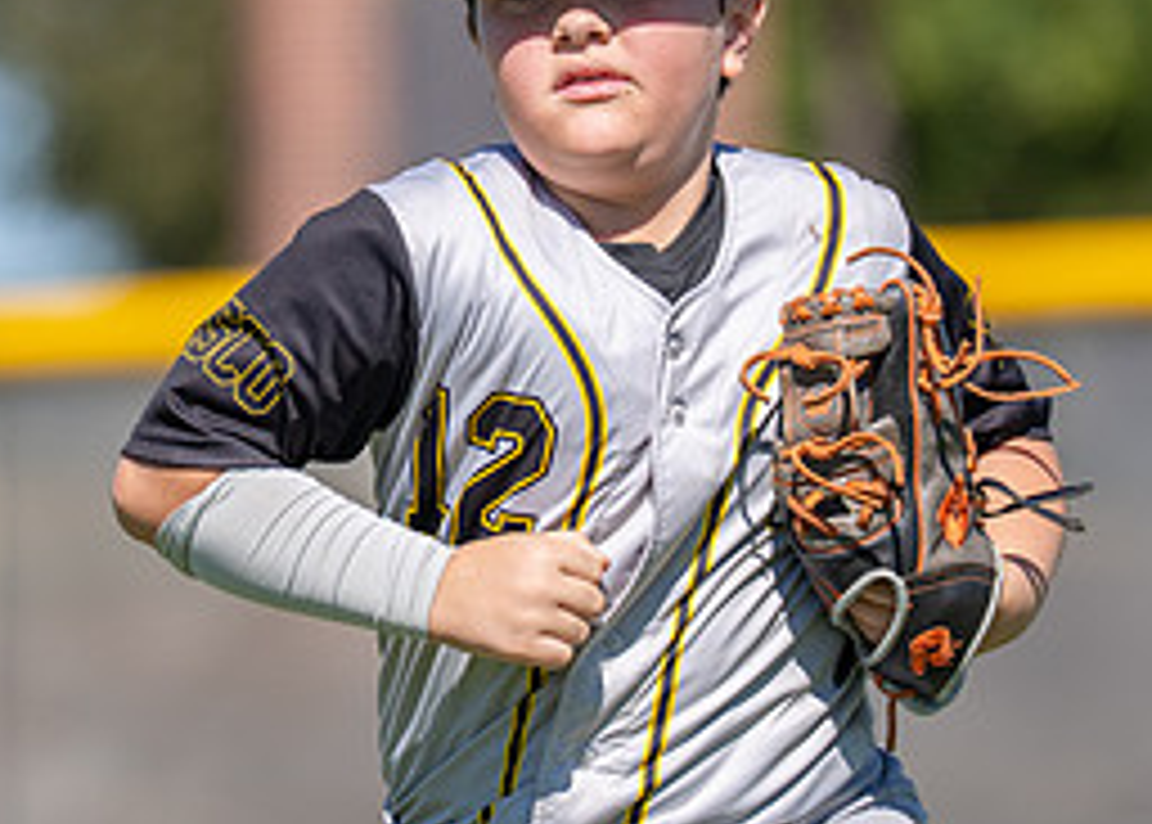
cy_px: 369
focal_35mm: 714
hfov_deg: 2.8
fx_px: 23367
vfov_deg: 2.0
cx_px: 560
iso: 100
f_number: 2.8
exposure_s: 1/2500
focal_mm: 200
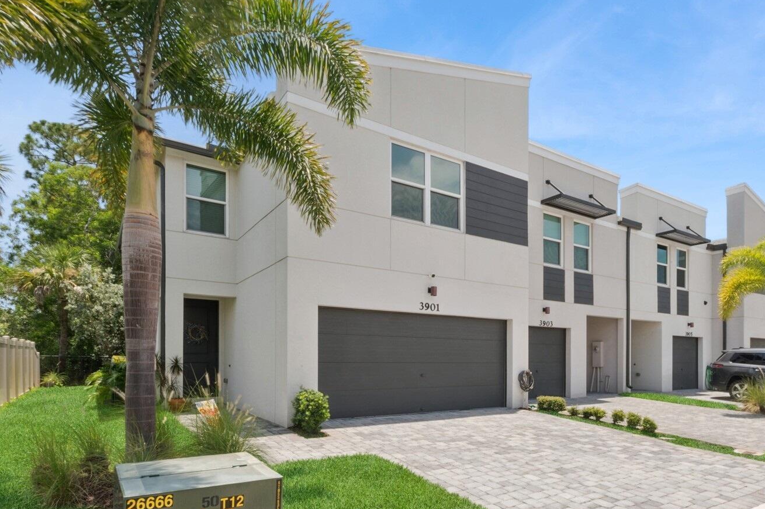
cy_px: 295
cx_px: 448
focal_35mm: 22
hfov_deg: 78.0
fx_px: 467
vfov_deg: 56.9
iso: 100
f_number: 11
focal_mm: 18
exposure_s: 1/6
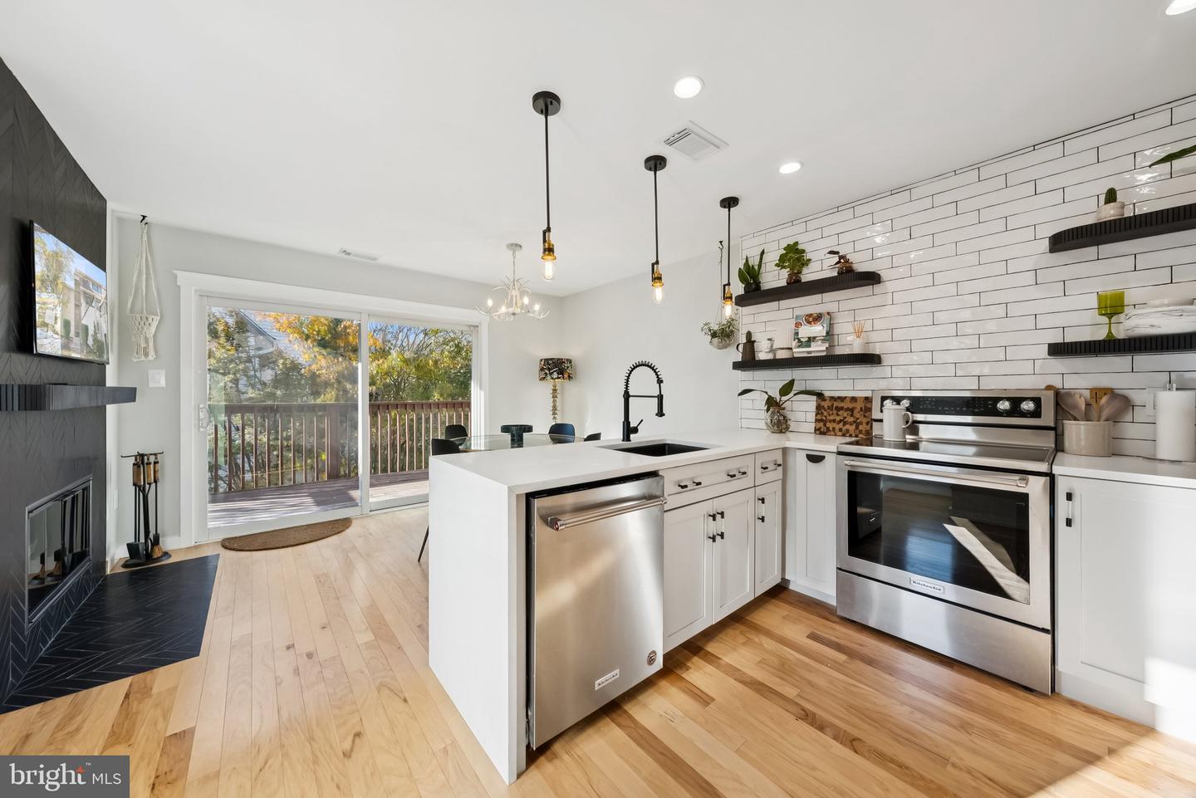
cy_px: 399
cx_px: 598
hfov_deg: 112.6
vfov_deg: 90.0
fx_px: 399
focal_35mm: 12
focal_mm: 12
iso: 640
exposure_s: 1/160
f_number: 7.1
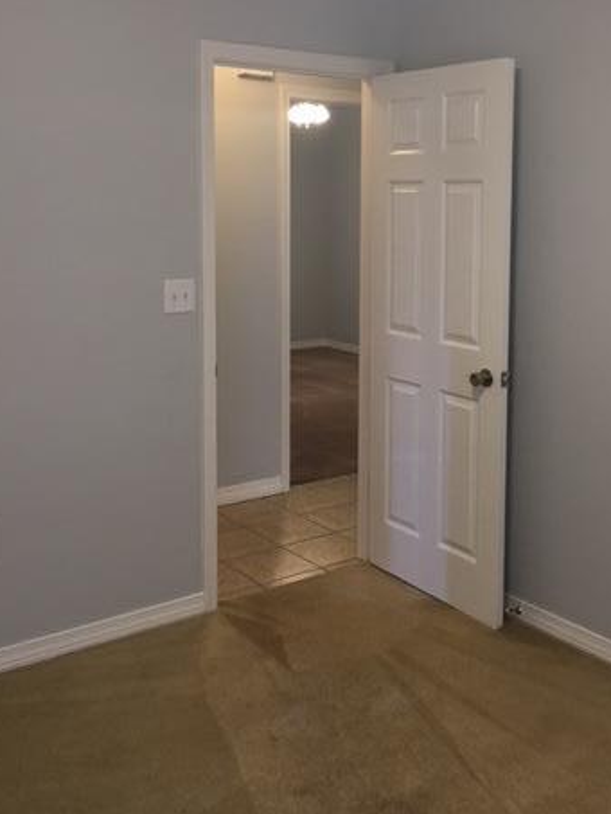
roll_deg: +0.2
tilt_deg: -5.8
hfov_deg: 35.1
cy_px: 298
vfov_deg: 45.3
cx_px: 361
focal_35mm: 41
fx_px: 964
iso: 100
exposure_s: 1/30
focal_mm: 4.15
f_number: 2.2
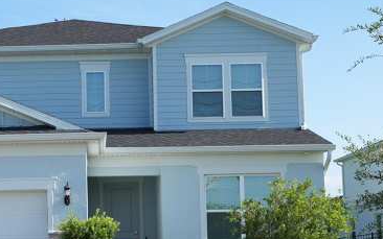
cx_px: 78
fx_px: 814
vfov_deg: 16.7
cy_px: 180
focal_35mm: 78
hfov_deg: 26.0
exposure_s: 1/400
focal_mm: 35
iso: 80
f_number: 4.5
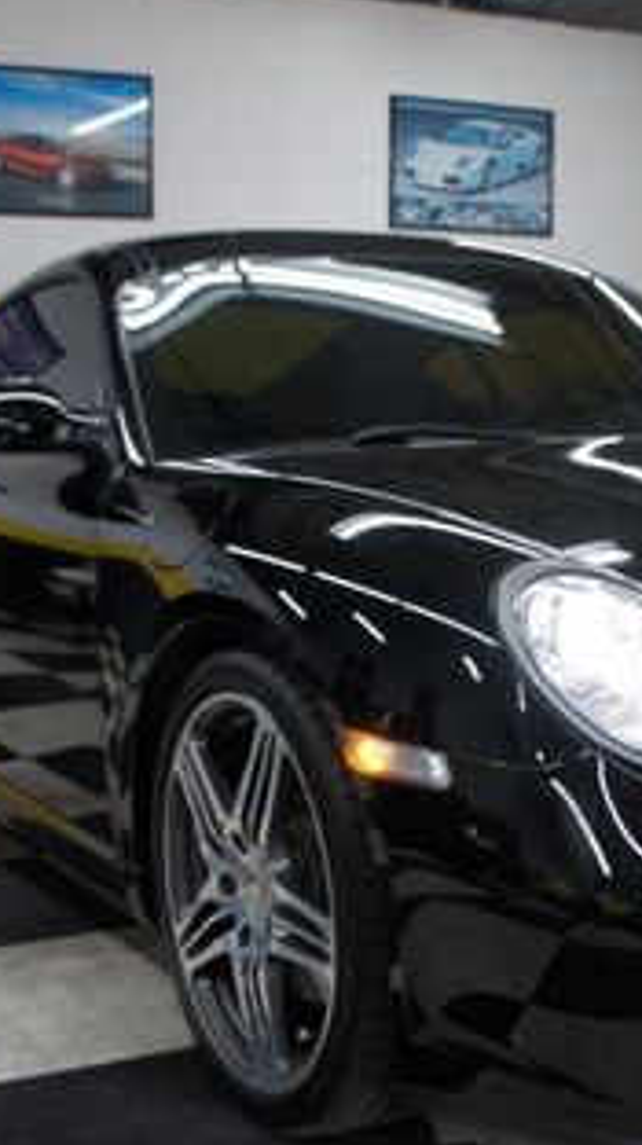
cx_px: 565
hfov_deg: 20.3
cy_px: 642
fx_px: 1759
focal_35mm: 58
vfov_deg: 36.0
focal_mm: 18
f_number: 4
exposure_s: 1/30
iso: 200
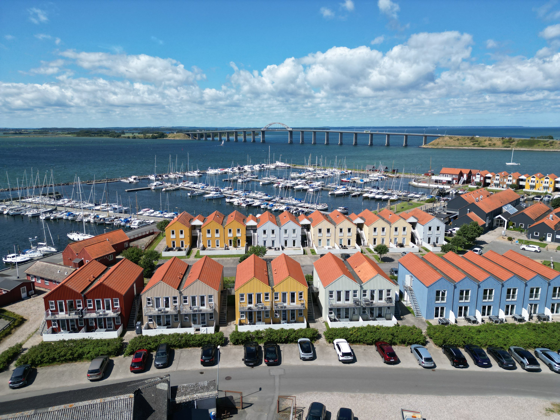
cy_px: 210
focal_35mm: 24
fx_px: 388
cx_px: 280
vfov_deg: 56.8
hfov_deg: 71.6
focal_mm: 6.72
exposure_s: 1/3200
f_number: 1.7
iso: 110
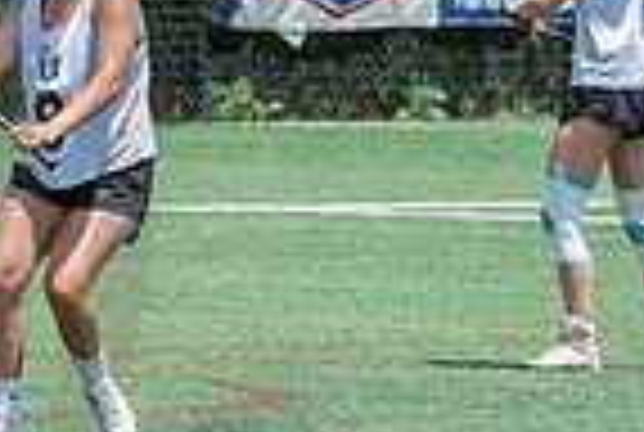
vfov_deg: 1.7
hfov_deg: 2.5
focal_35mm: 809
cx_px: -644
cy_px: 155
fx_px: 14502
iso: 400
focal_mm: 200
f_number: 5
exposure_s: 1/1600
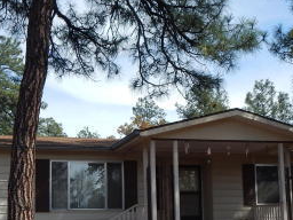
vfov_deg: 26.0
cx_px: 130
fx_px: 466
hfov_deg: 34.9
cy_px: 180
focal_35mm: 55
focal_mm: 4
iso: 125
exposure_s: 1/400
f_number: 6
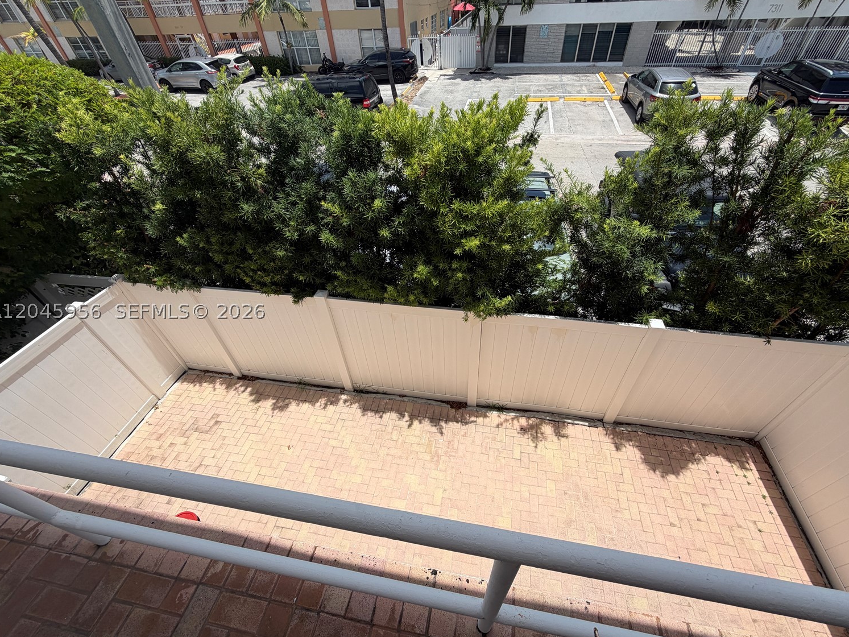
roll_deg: +2.8
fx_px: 368
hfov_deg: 98.1
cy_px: 311
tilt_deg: -42.6
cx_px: 439
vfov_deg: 81.7
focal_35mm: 15
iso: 20
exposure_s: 1/1211
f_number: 2.2
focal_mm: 2.22
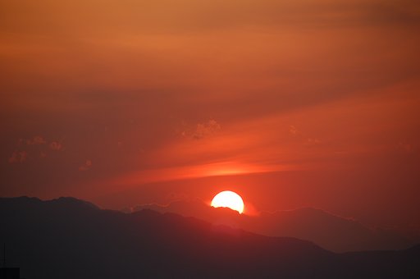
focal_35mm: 300
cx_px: 210
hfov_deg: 6.9
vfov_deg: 4.6
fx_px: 3496
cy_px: 140
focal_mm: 200
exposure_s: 1/500
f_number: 5.6
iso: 200
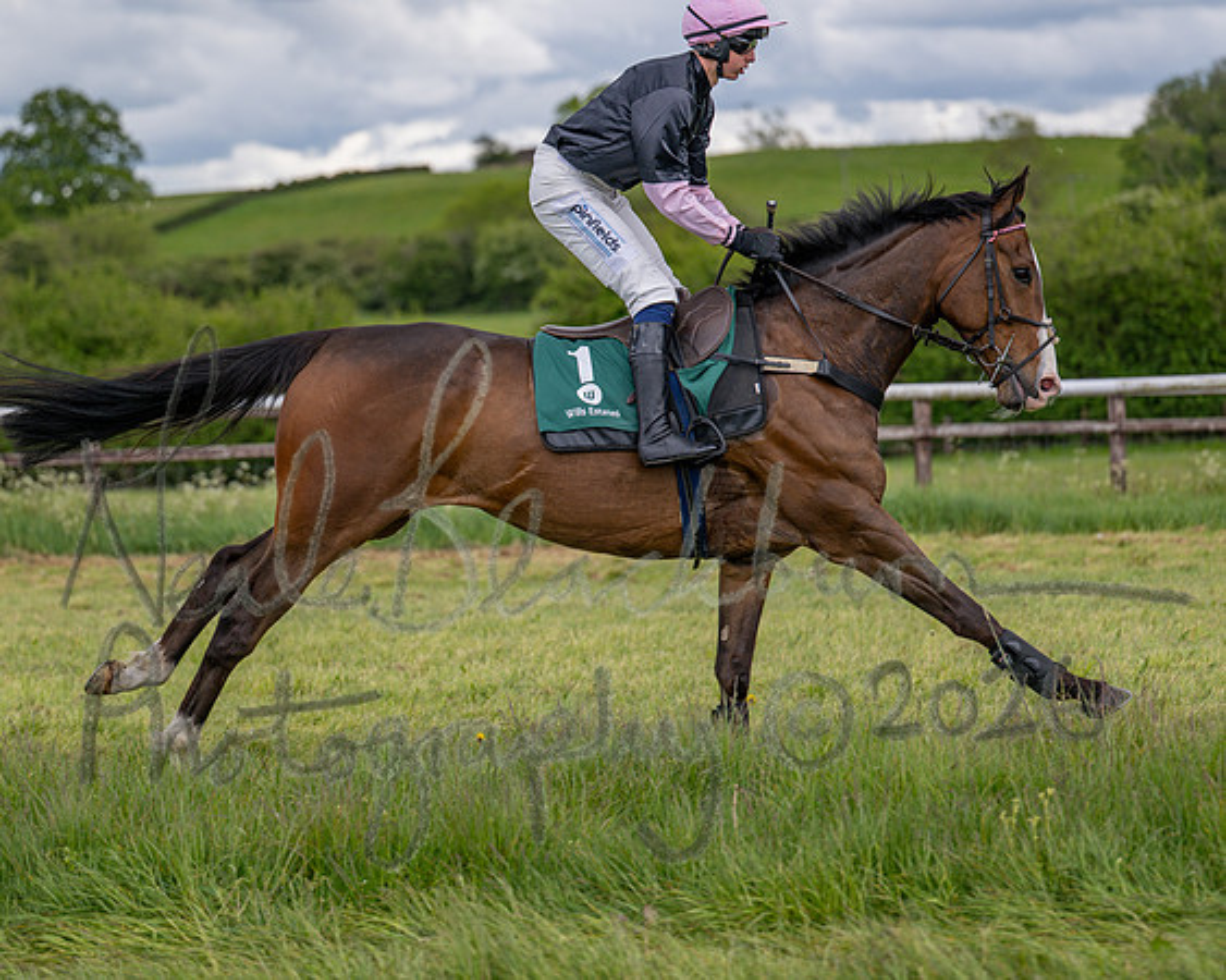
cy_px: 490
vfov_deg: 14.4
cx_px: 532
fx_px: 3881
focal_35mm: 107
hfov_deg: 17.9
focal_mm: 95
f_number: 2.8
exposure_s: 1/2000
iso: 200
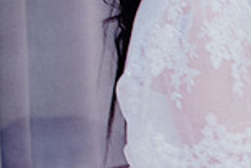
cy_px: -49
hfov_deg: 8.1
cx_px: 462
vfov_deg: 5.6
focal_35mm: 243
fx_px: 1697
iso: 2500
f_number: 3.5
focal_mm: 65
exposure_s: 1/160
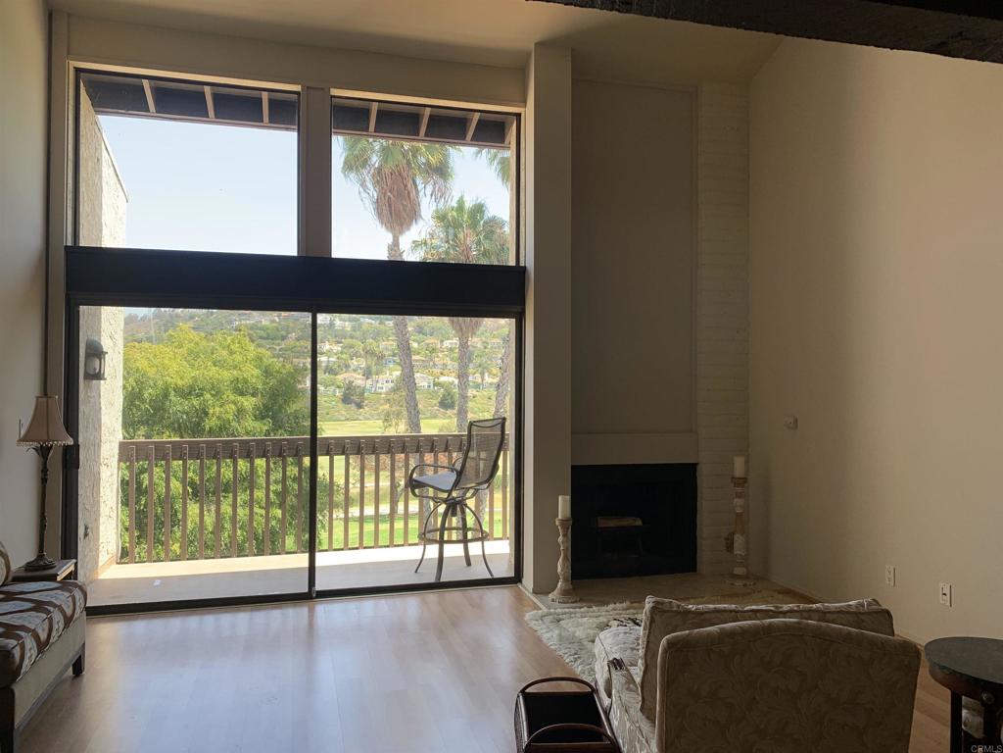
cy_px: 376
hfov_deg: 67.3
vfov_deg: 53.1
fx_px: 753
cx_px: 502
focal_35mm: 26
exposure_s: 1/198
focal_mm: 4.25
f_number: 1.8
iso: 25
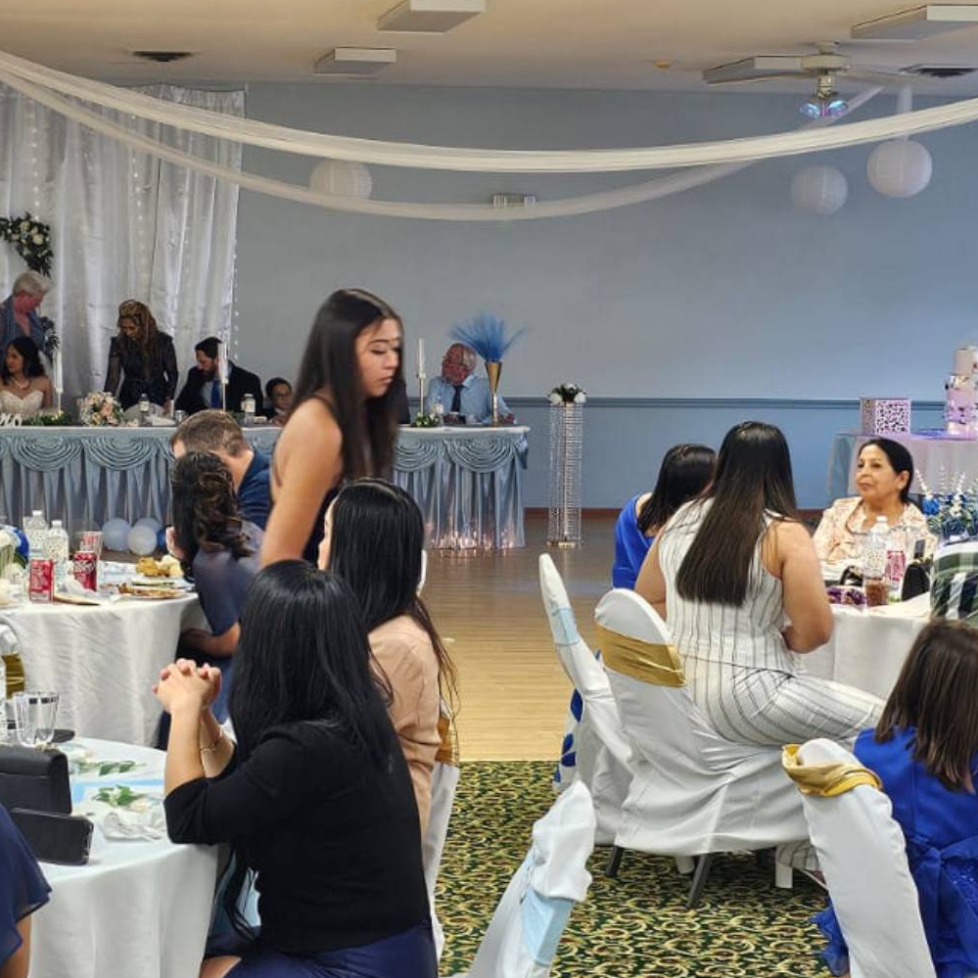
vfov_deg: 25.0
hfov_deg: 25.0
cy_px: 445
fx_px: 2206
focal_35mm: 69
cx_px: 463
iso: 80
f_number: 3.4
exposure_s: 1/750
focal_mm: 9.2
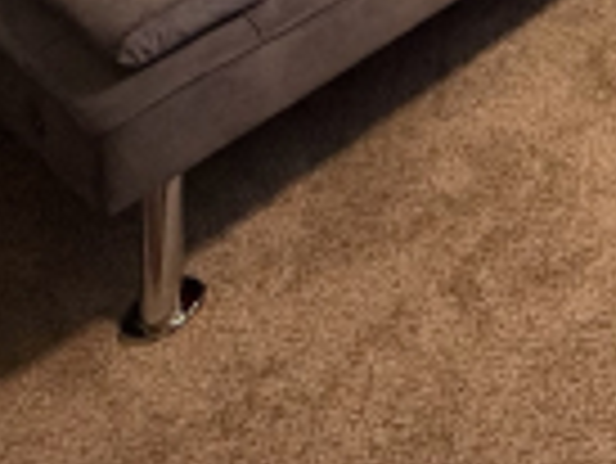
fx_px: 1211
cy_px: -635
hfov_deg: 22.4
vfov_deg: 14.5
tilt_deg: -6.7
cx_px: 969
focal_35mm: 68
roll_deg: +1.2
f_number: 2.2
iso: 400
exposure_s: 1/120
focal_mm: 2.22
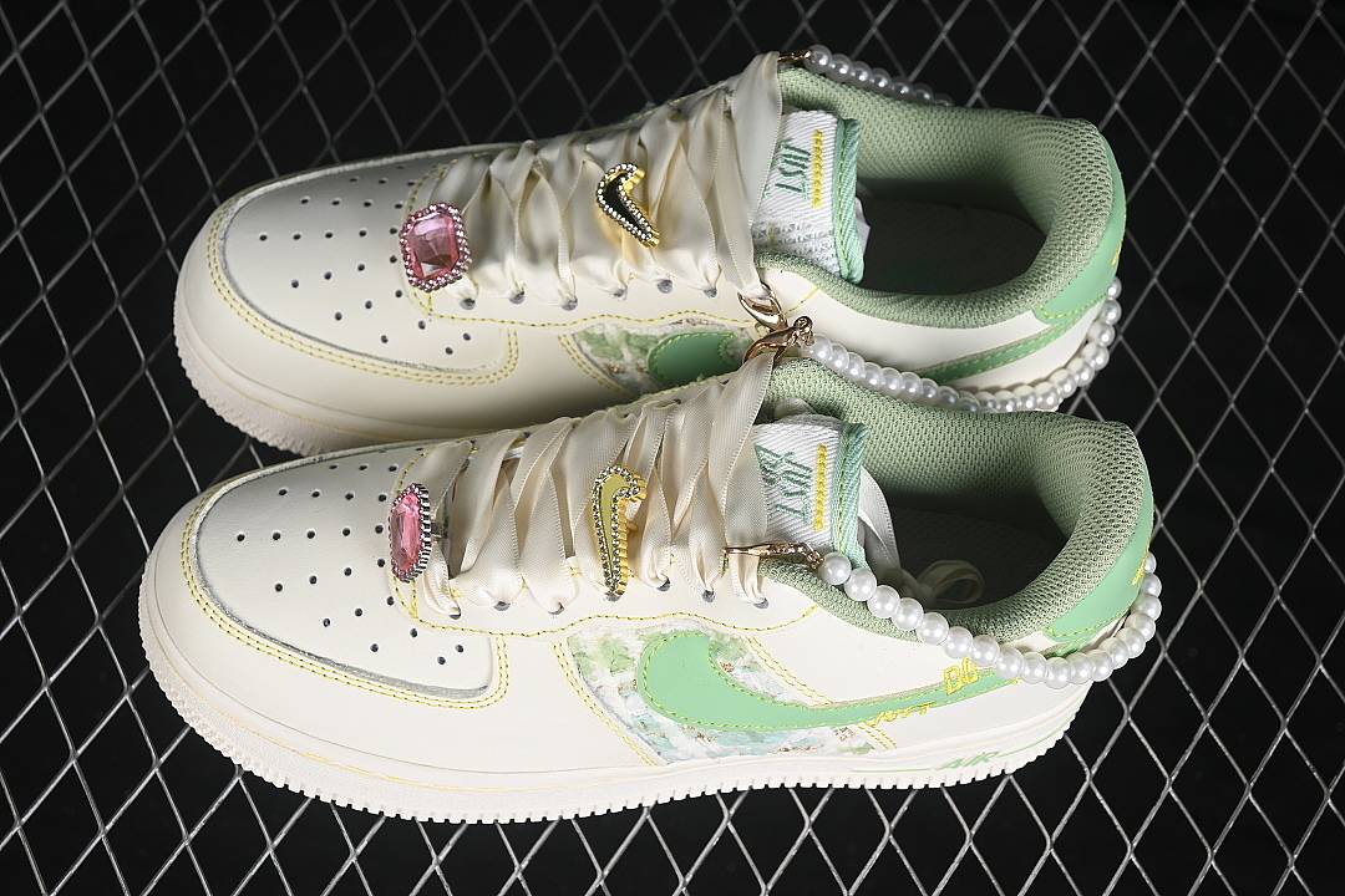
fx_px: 2802
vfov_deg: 18.2
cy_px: 448
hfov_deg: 27.0
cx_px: 672
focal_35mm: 75
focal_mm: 50
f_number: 7.1
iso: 160
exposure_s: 1/80
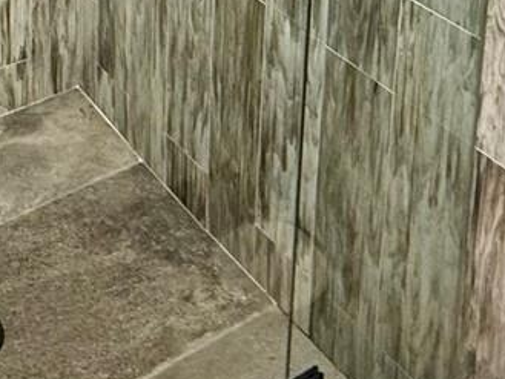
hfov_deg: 28.4
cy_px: -299
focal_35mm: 68
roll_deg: -0.2
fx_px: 992
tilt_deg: -10.5
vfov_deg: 17.6
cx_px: 167
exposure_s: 1/60
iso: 250
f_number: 2.2
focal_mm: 2.22
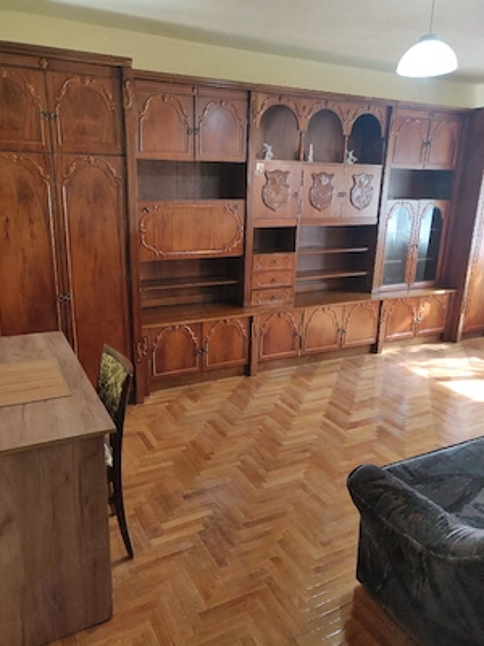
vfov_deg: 69.4
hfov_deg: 54.9
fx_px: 466
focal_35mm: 25
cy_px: 323
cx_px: 242
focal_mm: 4.25
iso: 250
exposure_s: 1/33
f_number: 1.7
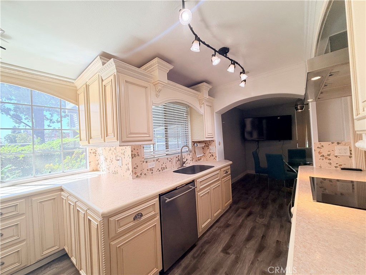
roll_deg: +3.9
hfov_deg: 102.1
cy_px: 138
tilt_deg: +0.2
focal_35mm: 14
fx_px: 148
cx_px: 183
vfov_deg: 85.7
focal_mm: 2.22
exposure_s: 1/120
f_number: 2.2
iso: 40
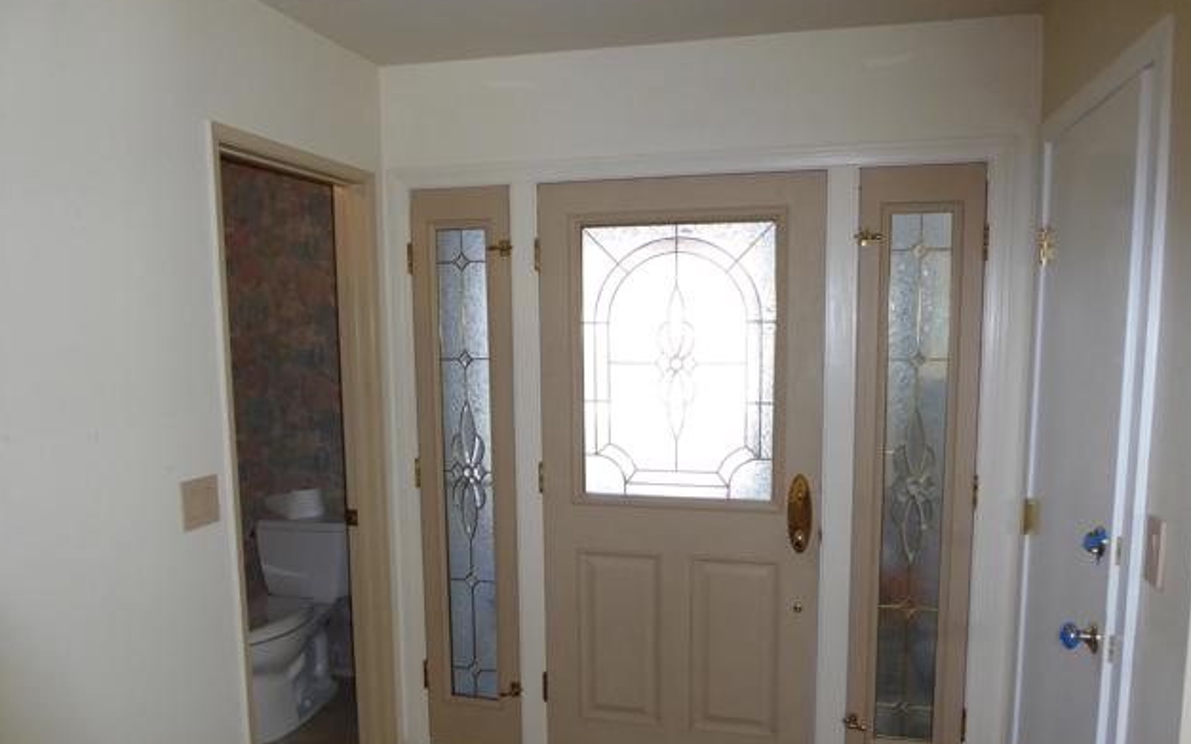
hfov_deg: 70.4
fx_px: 844
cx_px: 603
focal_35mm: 26
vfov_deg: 47.4
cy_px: 428
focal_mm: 4.3
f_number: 3.3
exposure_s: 1/60
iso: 320
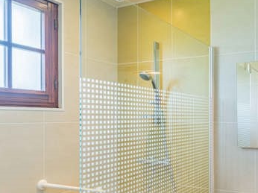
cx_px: 202
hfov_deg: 47.7
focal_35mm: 37
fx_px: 276
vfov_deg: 38.1
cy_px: 131
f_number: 5.6
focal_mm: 20
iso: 1000
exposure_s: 1/30
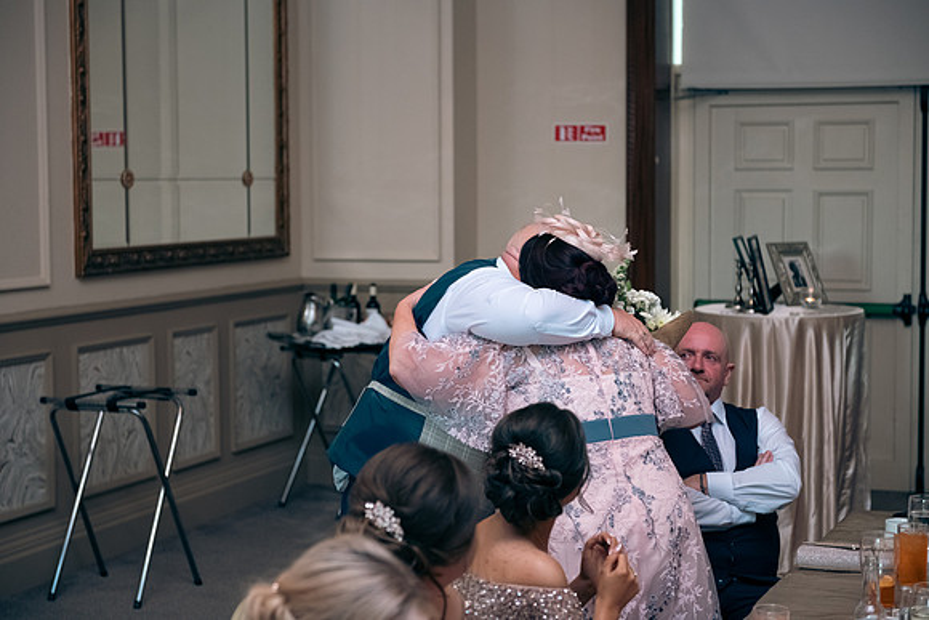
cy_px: 310
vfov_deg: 19.5
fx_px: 1807
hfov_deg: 28.8
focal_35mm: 70
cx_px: 464
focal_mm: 70
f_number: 3.5
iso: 1000
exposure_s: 1/160
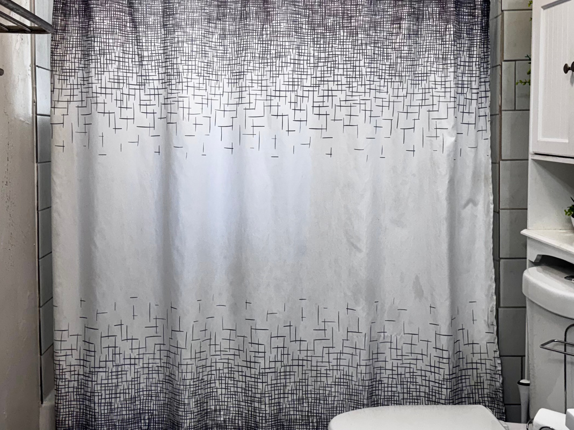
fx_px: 763
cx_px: 245
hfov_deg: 41.2
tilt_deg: -2.8
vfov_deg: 31.4
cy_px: 168
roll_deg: -0.3
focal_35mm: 46
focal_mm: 6.76
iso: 125
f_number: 1.78
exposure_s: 1/120
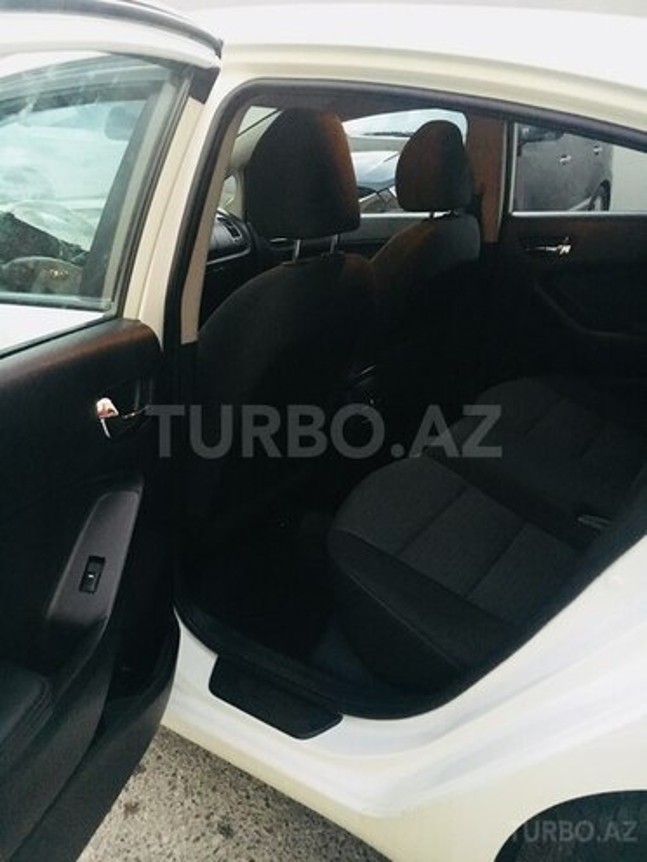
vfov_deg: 61.7
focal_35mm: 29
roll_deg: +0.7
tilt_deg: -21.3
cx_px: 324
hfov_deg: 48.2
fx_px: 723
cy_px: 431
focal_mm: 4.15
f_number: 2.2
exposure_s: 1/17
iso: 320
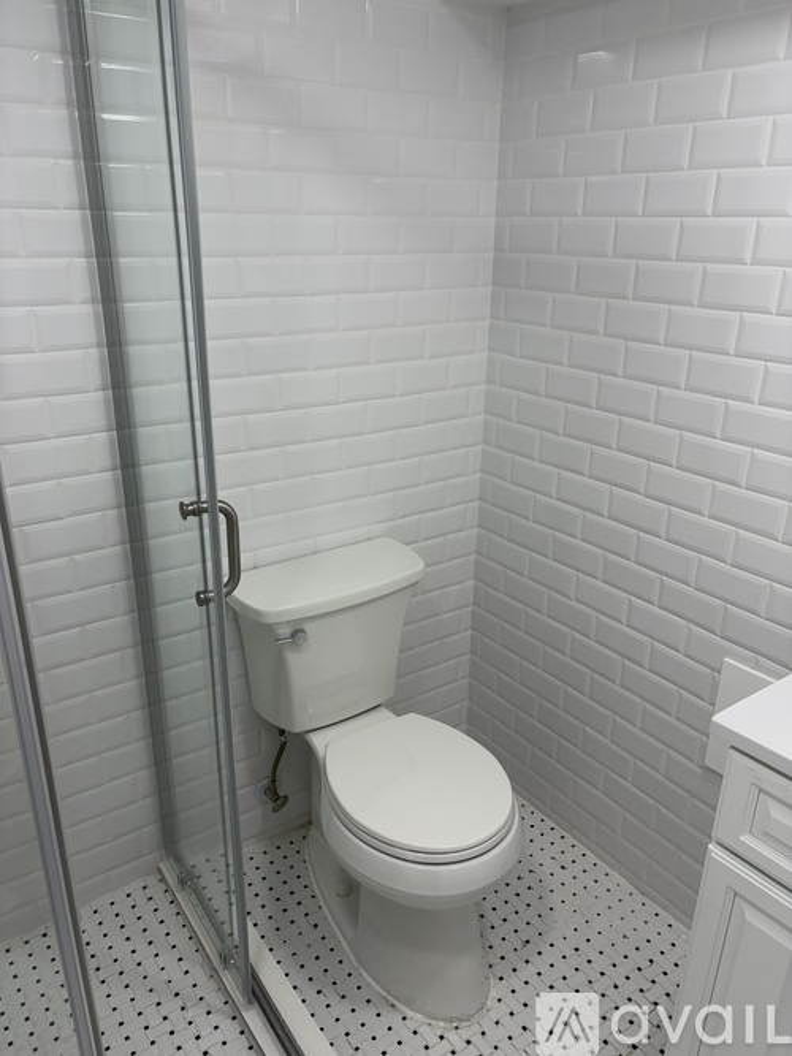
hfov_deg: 53.0
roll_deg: -0.5
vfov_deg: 67.3
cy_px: 528
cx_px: 396
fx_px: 793
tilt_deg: -21.1
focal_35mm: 26
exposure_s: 1/120
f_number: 1.6
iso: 40
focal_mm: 5.96
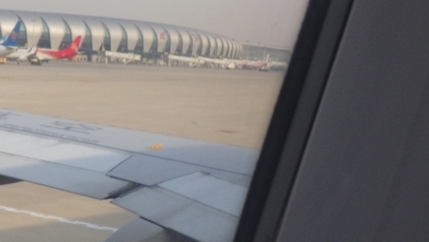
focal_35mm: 69
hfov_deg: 29.2
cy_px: 62
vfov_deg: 17.4
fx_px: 785
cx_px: 36
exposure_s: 1/400
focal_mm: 5
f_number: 4.2
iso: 125
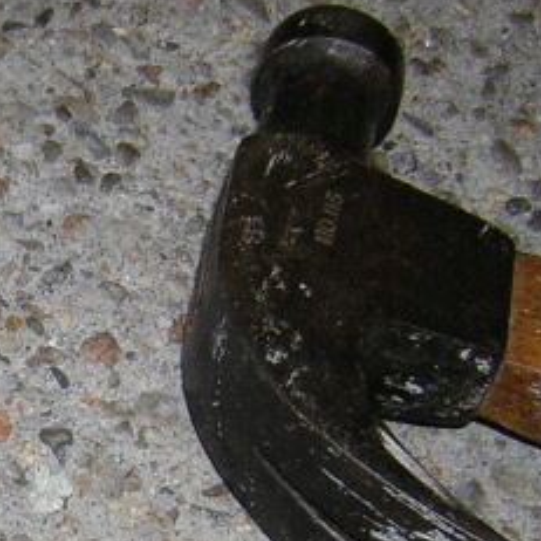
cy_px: 403
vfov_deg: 19.6
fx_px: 1556
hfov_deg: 19.1
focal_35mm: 88
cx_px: -12
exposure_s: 1/60.1
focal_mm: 4.7
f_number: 5.2
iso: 100
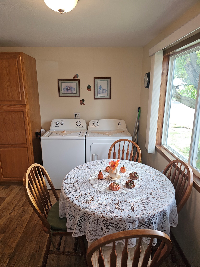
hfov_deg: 58.9
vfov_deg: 73.9
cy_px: 134
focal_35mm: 23
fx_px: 177
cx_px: 100
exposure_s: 1/60
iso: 64
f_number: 1.7
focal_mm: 6.3
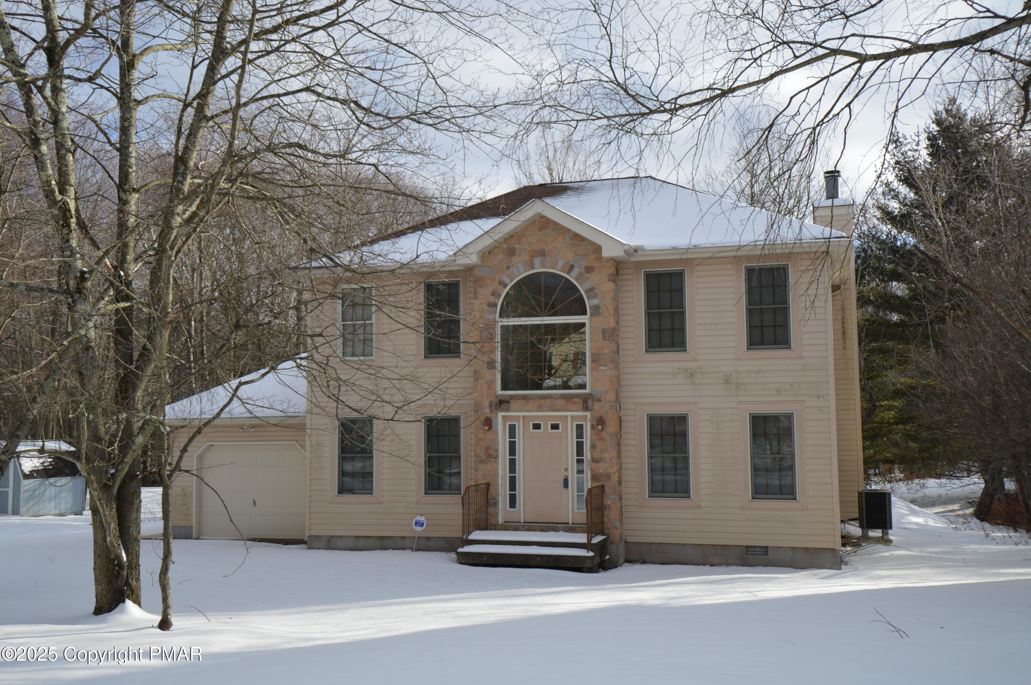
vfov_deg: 36.8
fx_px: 1030
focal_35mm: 36
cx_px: 516
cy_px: 342
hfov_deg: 53.2
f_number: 7.1
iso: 100
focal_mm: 24
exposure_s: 1/200
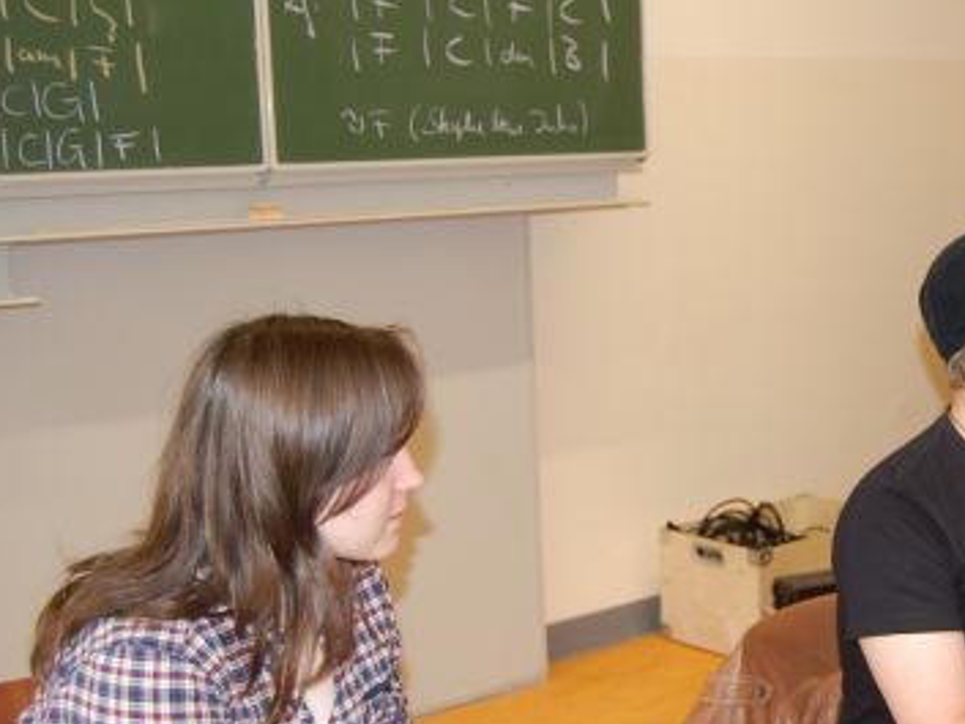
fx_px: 1896
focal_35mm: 68
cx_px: 861
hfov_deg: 27.6
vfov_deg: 21.6
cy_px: 467
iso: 400
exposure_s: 1/60
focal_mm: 26
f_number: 4.2
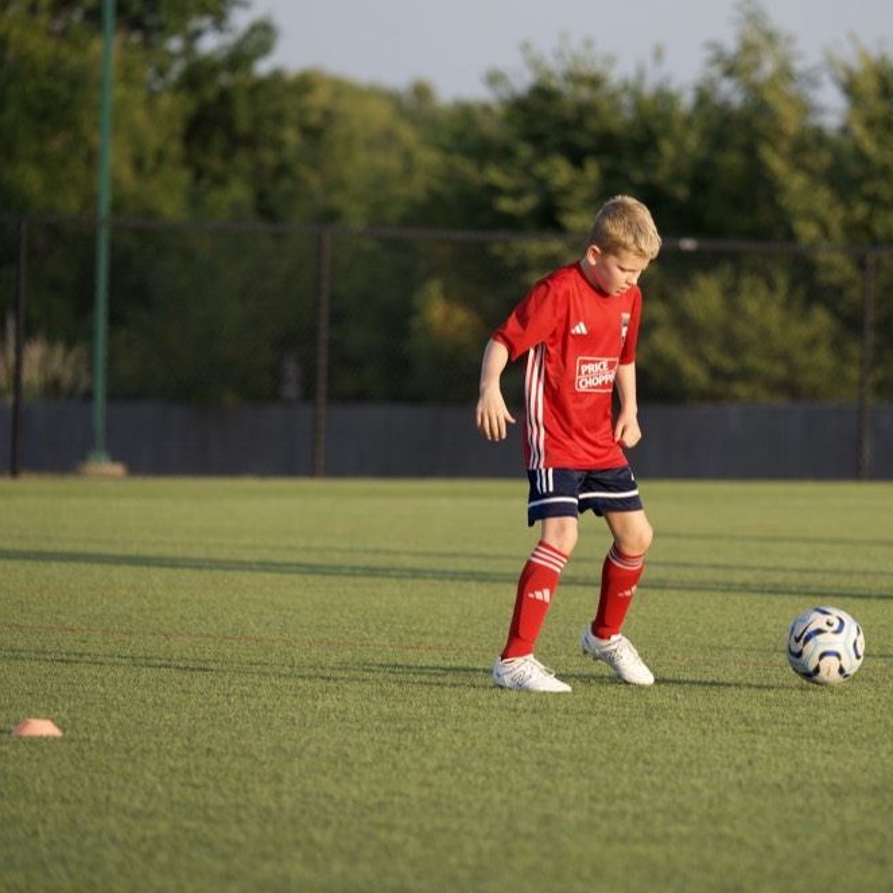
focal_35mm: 282
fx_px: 8231
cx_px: 655
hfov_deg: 6.2
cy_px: 447
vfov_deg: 6.2
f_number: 5
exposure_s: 1/500
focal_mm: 220
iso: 200
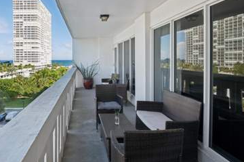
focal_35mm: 24
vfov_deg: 52.4
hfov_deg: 71.7
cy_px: 60
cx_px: 82
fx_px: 162
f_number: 8
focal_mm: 18
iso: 250
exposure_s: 1/320
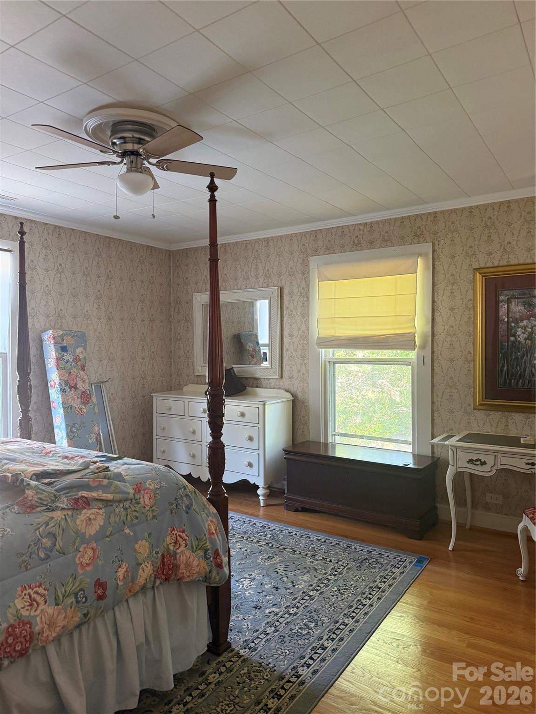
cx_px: 268
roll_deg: -0.6
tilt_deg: -0.7
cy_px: 357
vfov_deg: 71.6
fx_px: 495
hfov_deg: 56.8
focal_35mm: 24
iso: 320
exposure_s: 1/60
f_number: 1.78
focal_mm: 6.76
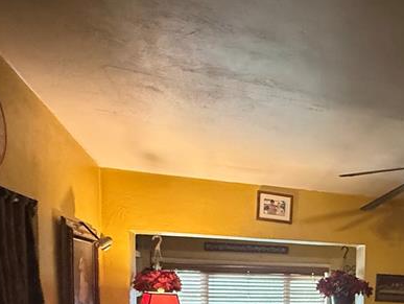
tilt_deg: -2.6
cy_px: 317
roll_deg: -1.3
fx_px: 432
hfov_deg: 43.8
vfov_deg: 34.5
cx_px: 393
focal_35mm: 37
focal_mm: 2.22
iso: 1000
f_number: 2.2
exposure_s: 1/60
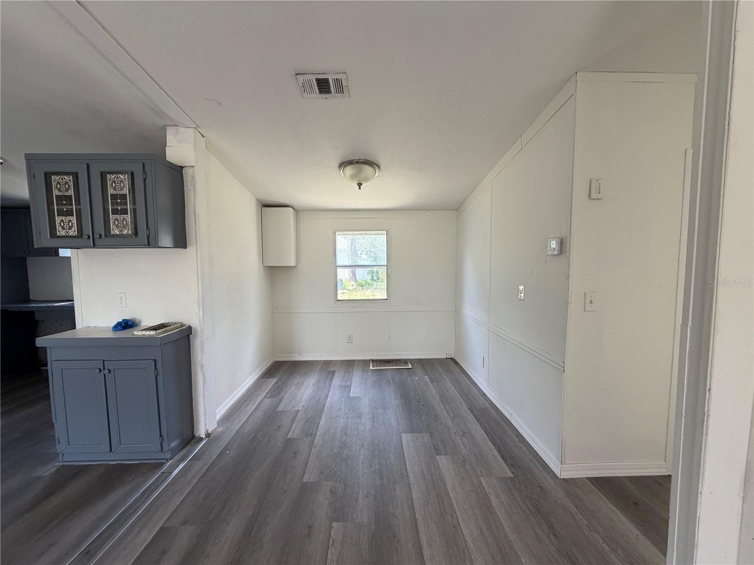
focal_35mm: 14
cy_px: 282
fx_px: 305
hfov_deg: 102.1
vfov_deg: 85.7
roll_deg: +0.9
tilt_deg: -3.9
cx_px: 377
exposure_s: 1/121
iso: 200
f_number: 2.2
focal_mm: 2.22
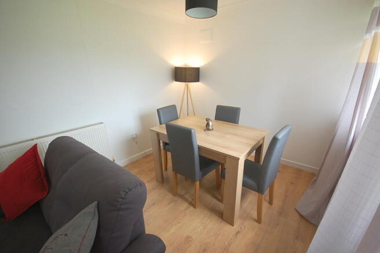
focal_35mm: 15
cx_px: 190
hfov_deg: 100.4
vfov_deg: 77.2
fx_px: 158
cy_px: 126
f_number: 4
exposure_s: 1/30
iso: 400
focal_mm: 10
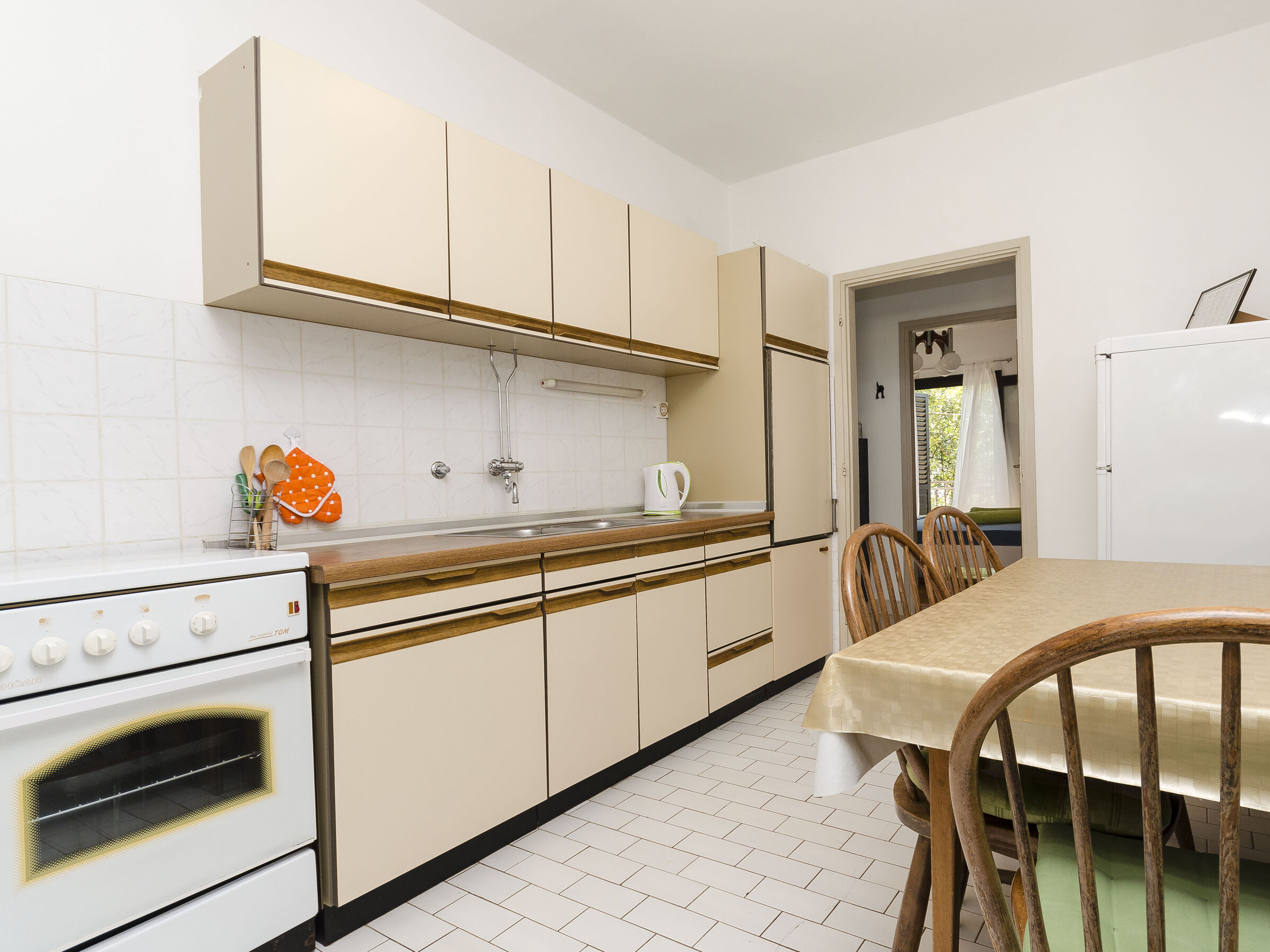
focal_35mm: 19
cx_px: 728
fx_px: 707
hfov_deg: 83.3
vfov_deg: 67.9
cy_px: 470
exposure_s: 1/60
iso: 160
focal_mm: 11.5
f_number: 8
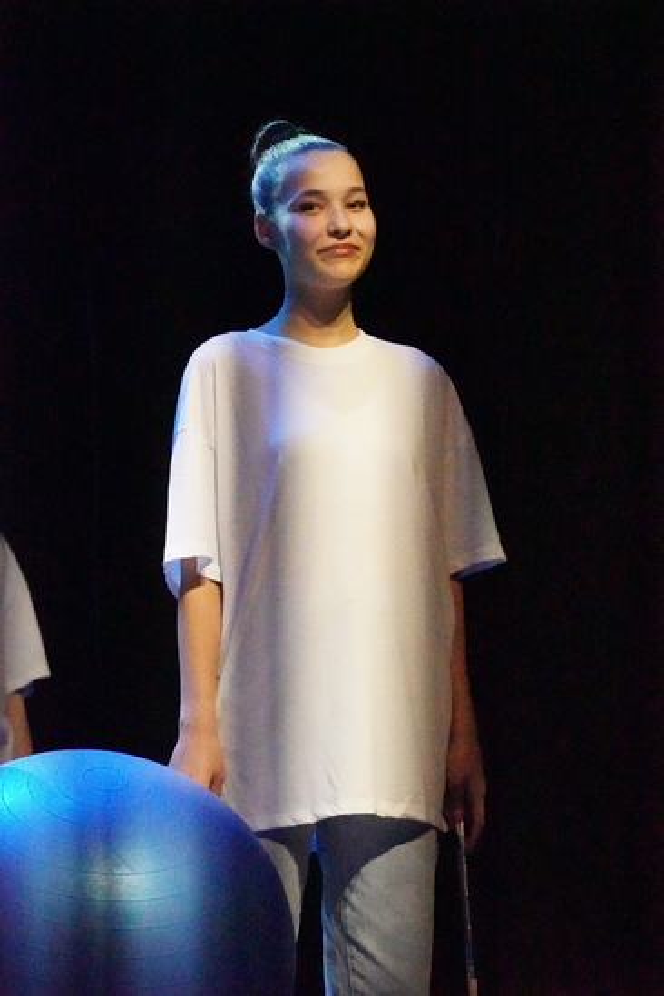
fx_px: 5602
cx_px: 332
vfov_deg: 10.2
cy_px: 498
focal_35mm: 202
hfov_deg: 6.8
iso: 64000
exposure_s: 1/2500
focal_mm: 135
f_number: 6.3
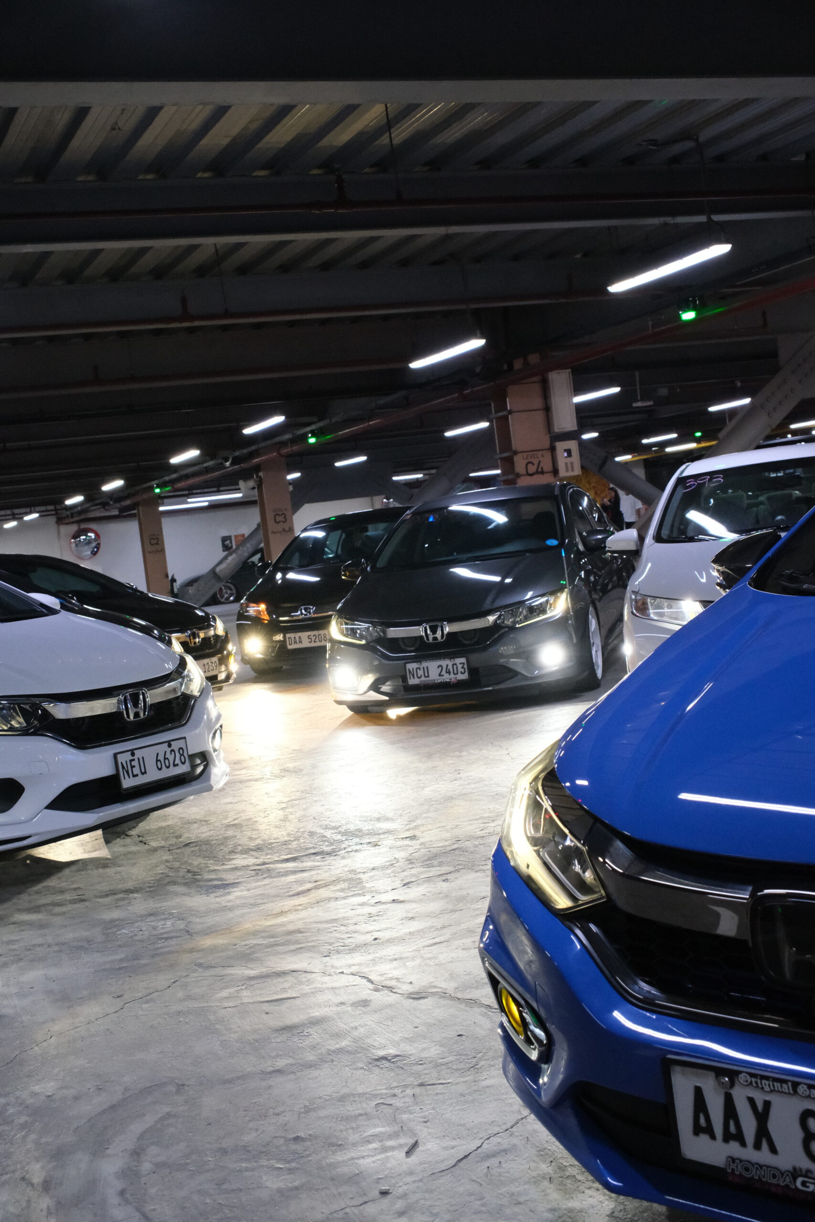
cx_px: 408
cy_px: 611
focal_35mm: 42
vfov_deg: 46.4
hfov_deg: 31.9
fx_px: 1426
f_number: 5.6
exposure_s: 1/100
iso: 5000
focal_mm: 28.3
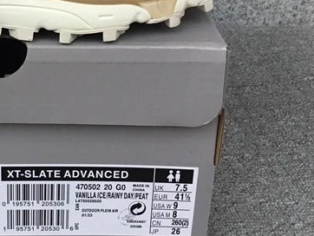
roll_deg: +0.0
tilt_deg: -22.4
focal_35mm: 77
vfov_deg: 18.7
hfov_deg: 24.2
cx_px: -1
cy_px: 7
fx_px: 699
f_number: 2.4
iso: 25
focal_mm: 3.3
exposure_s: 1/326
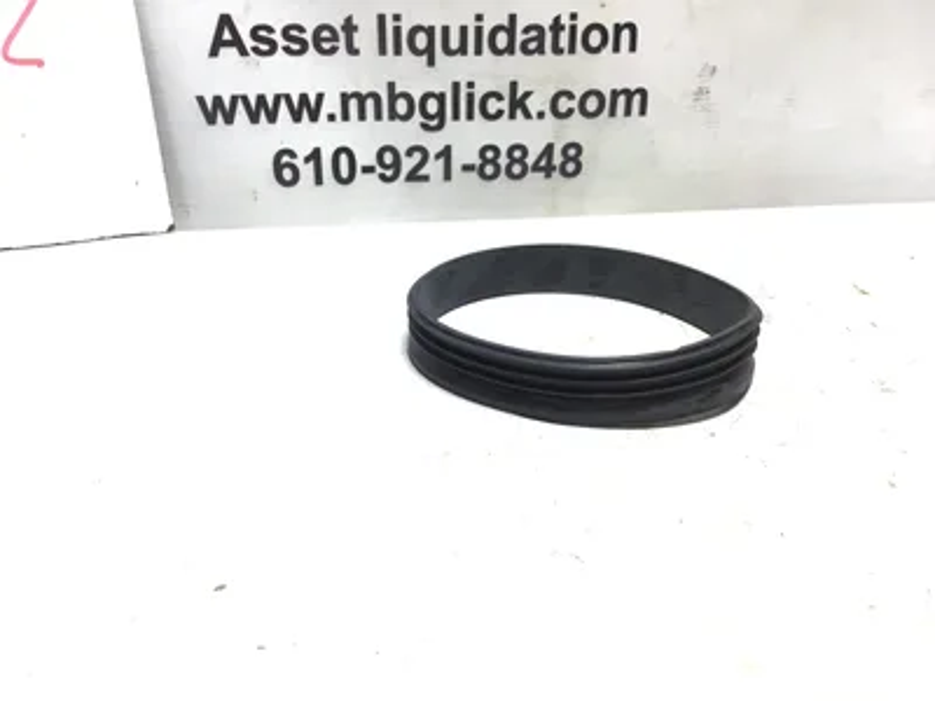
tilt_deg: -26.5
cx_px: 468
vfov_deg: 45.4
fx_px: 837
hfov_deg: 58.4
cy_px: 350
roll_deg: +1.0
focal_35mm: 31
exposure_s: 1/120
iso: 32
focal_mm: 3.3
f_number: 2.4
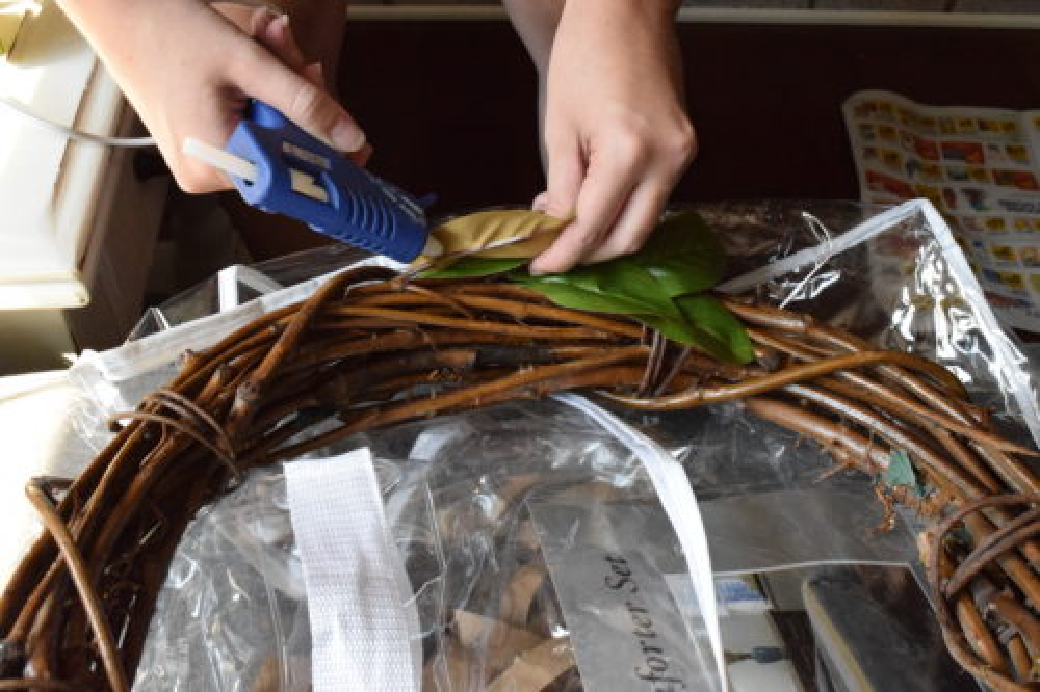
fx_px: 1170
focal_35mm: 40
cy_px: 346
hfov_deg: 47.9
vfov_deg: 33.0
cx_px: 520
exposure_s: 1/200
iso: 6400
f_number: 13
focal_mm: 27
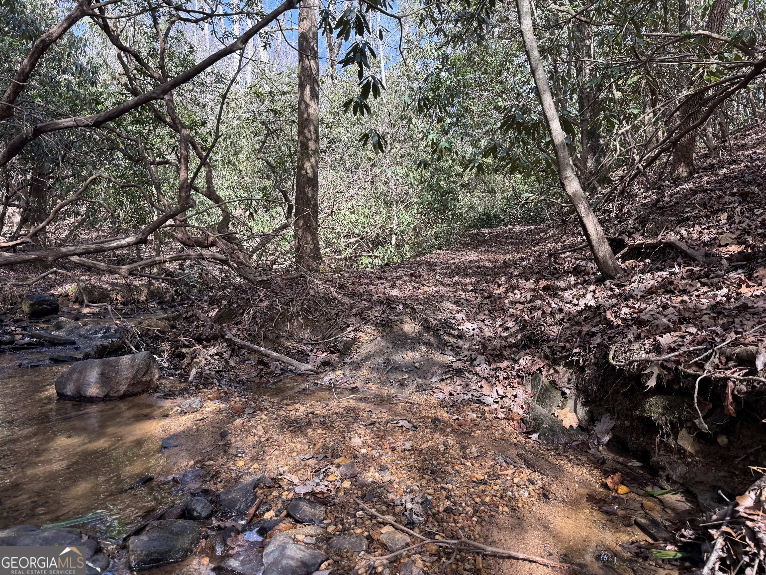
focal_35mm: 24
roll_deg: +0.1
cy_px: 288
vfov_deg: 56.8
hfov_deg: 71.6
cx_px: 383
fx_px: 531
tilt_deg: -2.5
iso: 80
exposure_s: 1/407
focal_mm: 6.76
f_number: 1.78
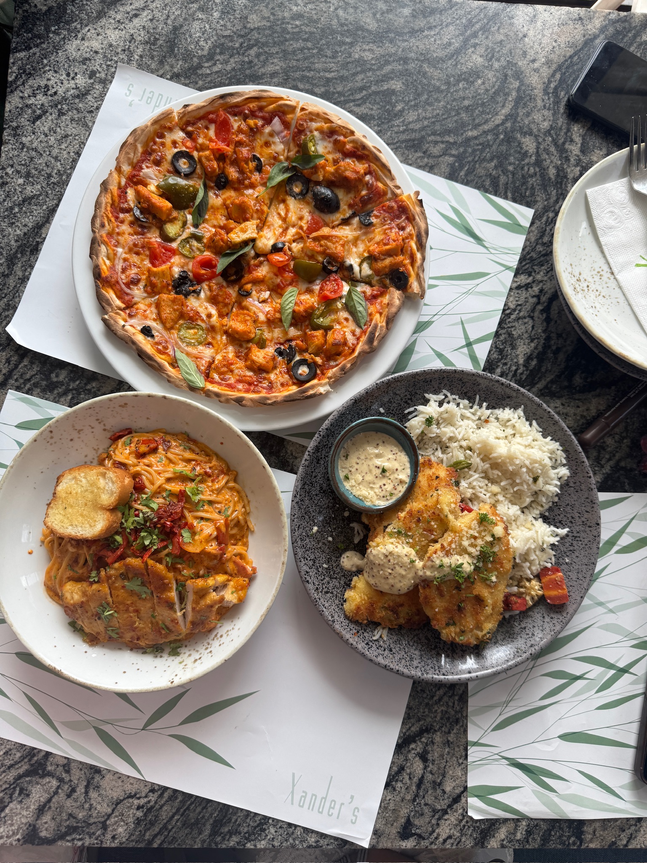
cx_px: 324
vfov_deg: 71.6
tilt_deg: -85.2
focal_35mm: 24
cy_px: 432
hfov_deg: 56.8
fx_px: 598
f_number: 1.78
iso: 100
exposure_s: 1/995
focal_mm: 6.76
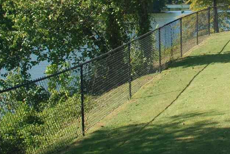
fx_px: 627
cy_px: 32
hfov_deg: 20.6
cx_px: 182
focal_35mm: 98
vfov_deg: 13.9
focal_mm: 20
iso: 100
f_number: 6.3
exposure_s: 1/160
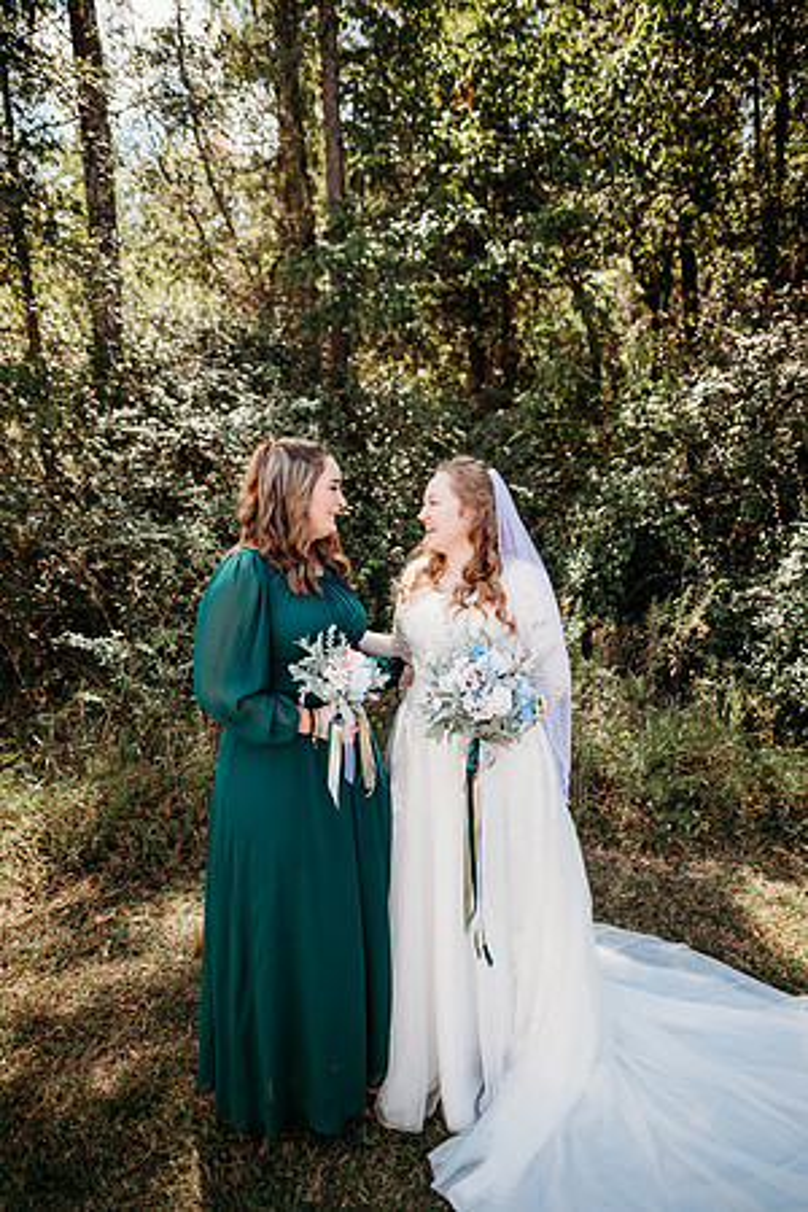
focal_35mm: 24
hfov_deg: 53.1
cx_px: 404
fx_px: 808
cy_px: 606
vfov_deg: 73.7
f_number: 2.2
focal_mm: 24
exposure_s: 1/800
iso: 100
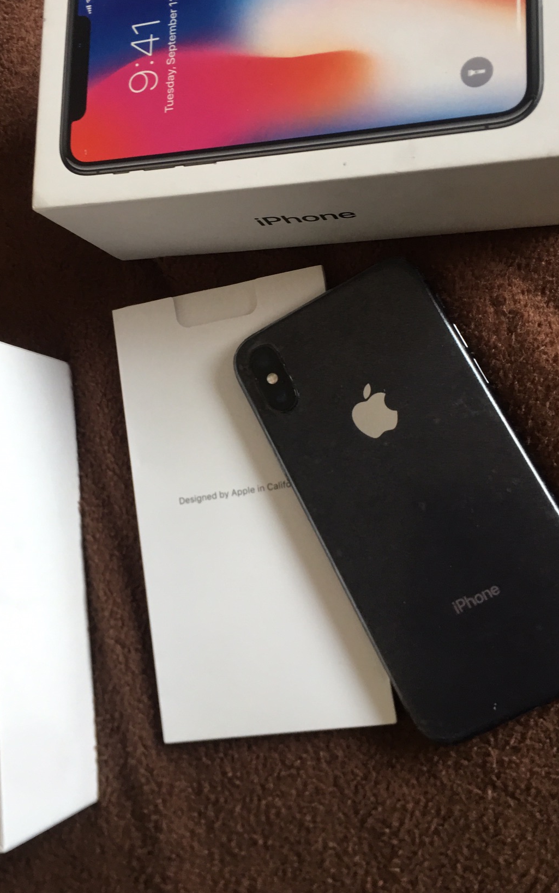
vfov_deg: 53.8
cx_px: 242
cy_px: 387
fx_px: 877
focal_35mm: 36
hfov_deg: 35.3
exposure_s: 1/17
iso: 32
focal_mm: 4.15
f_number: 2.2
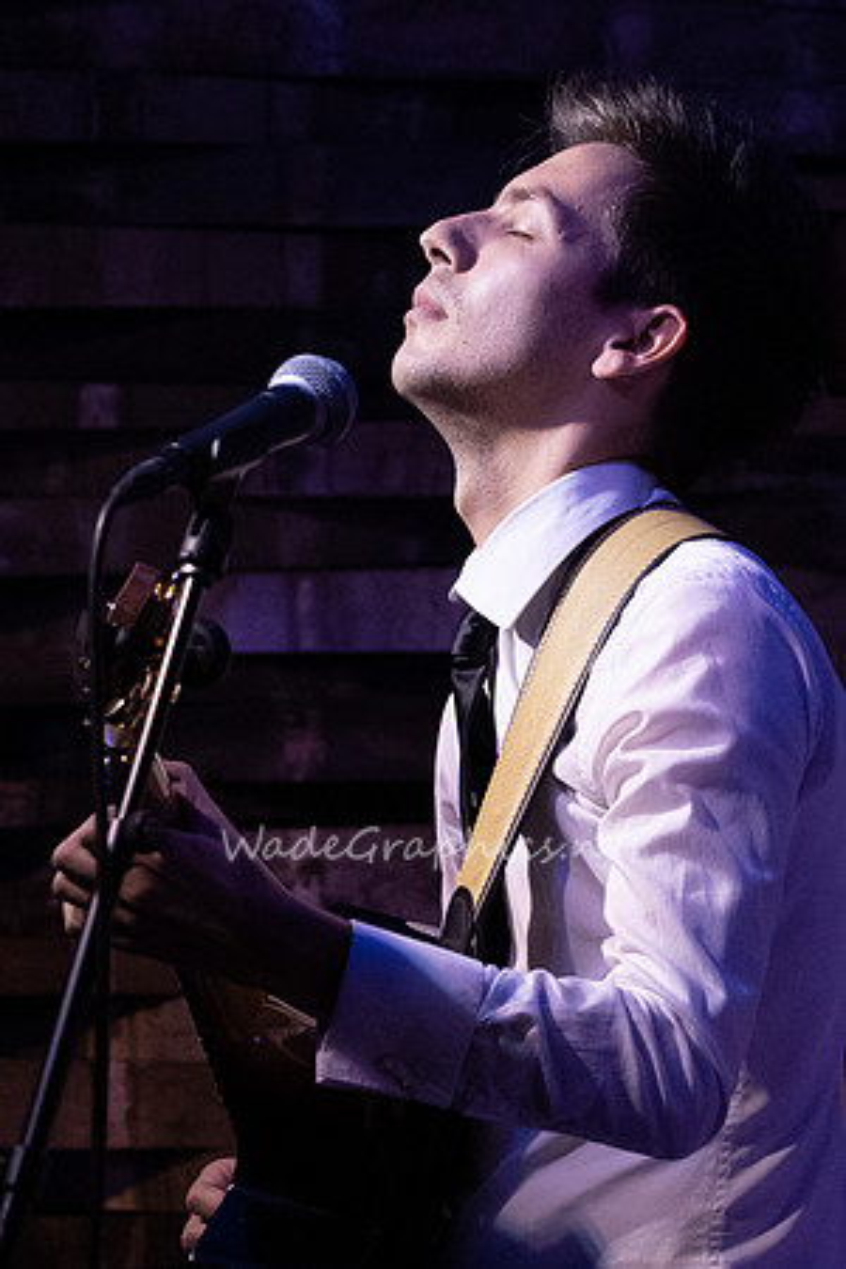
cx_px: 485
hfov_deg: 4.6
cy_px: 563
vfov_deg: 6.9
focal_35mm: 299
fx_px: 10539
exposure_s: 1/200
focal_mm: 144
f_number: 6.3
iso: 6400
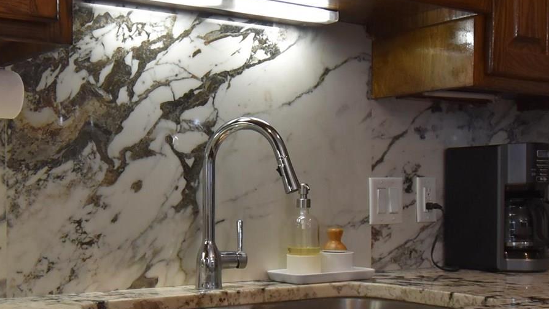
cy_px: 209
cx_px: 150
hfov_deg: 37.7
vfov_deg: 22.1
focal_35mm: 54
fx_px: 786
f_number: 4.5
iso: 500
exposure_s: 1/60
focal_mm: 10
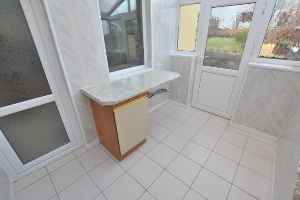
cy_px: 100
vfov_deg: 77.4
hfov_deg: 100.4
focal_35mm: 15
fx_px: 125
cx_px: 150
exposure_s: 1/160
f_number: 6.3
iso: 200
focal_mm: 10
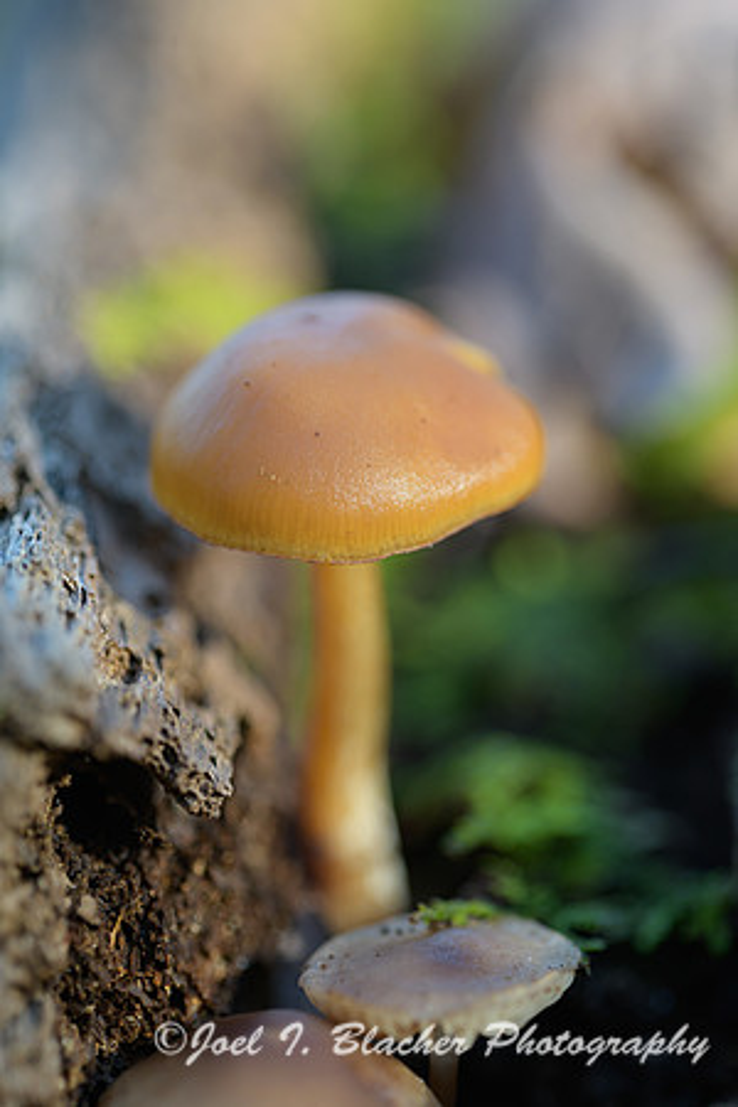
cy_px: 554
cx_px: 369
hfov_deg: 6.5
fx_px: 6457
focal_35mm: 210
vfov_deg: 9.8
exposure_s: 1/8
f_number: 5.6
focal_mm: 210
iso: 64
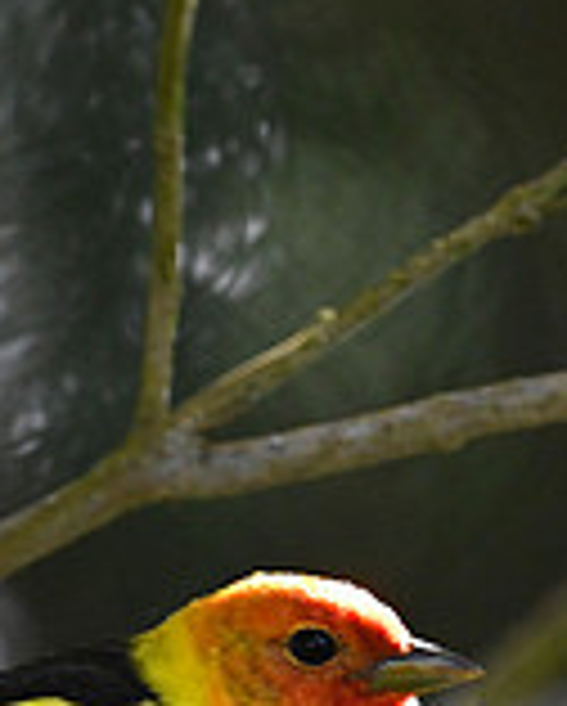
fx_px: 57929
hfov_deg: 0.6
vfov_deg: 0.7
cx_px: -45
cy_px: 681
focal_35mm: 2767
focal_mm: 800
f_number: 6.3
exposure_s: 1/800
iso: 2000
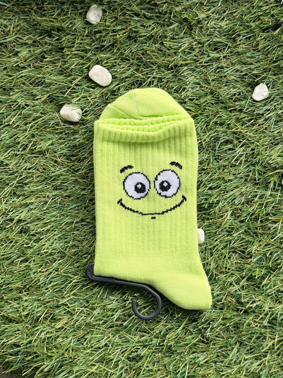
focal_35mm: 48
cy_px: 189
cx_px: 142
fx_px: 523
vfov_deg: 39.7
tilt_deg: -88.7
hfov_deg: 30.3
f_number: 1.78
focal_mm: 6.76
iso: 64
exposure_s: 1/712
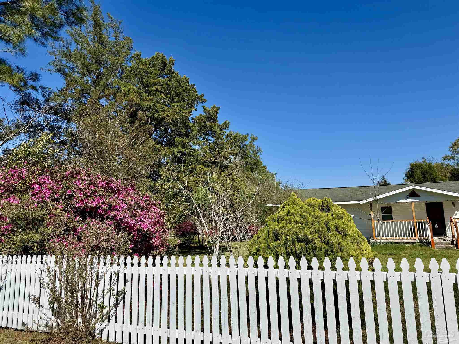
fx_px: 318
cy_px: 172
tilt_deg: +7.6
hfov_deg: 71.6
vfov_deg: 56.8
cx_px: 230
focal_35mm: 24
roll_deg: +1.5
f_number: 1.78
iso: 80
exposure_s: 1/7353
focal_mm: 6.76
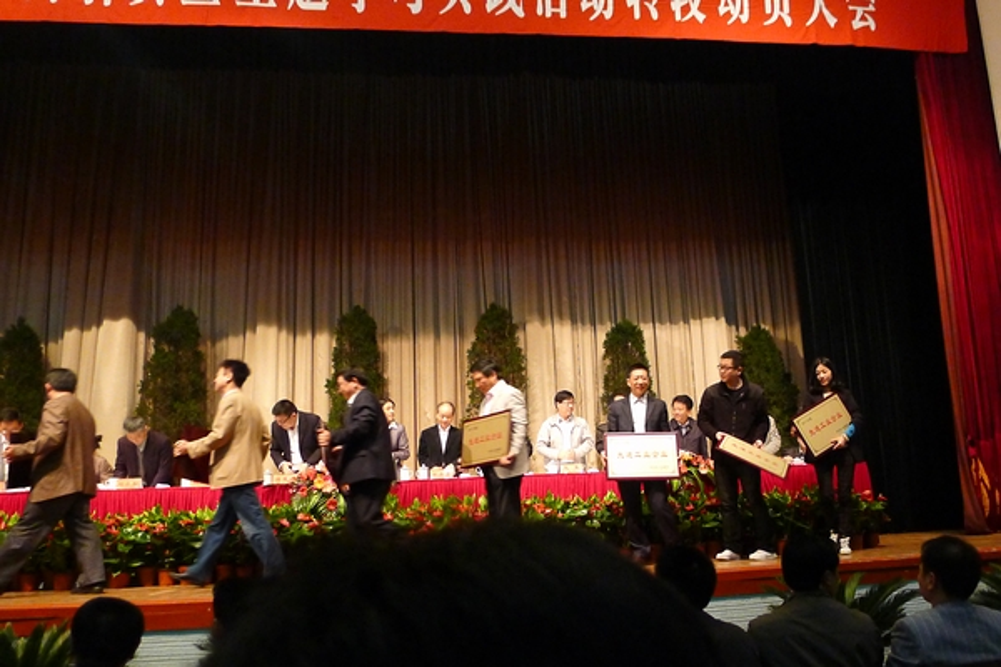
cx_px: 500
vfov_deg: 53.1
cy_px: 334
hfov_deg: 73.7
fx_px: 667
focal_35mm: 24
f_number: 2
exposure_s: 1/50
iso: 800
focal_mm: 5.1
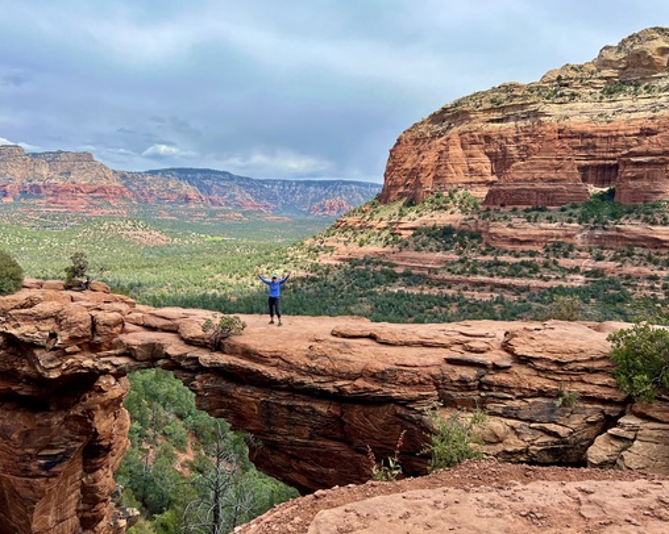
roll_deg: -1.6
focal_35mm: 28
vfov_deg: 51.5
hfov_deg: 62.2
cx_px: 323
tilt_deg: -4.7
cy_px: 272
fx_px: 554
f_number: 1.5
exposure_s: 1/2994
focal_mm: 5.7
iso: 50
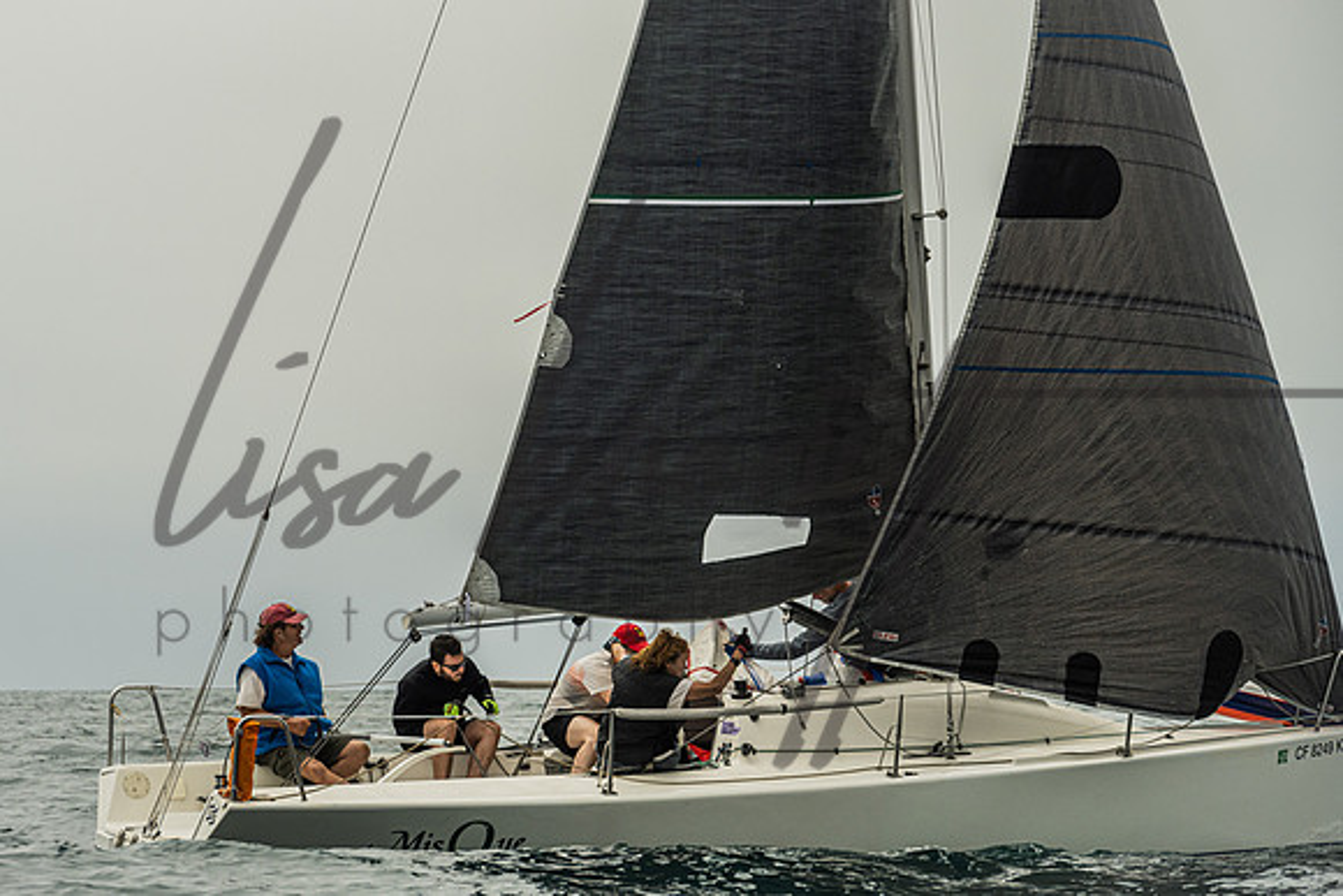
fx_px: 5447
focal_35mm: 146
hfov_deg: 14.0
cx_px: 536
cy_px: 357
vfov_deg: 9.4
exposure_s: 1/2000
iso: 400
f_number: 6.3
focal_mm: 120
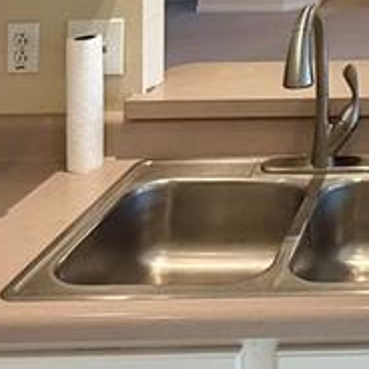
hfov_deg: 22.2
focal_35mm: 69
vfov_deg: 21.1
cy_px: -187
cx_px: 489
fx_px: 832
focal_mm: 2.22
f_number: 2.2
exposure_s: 1/120
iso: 160
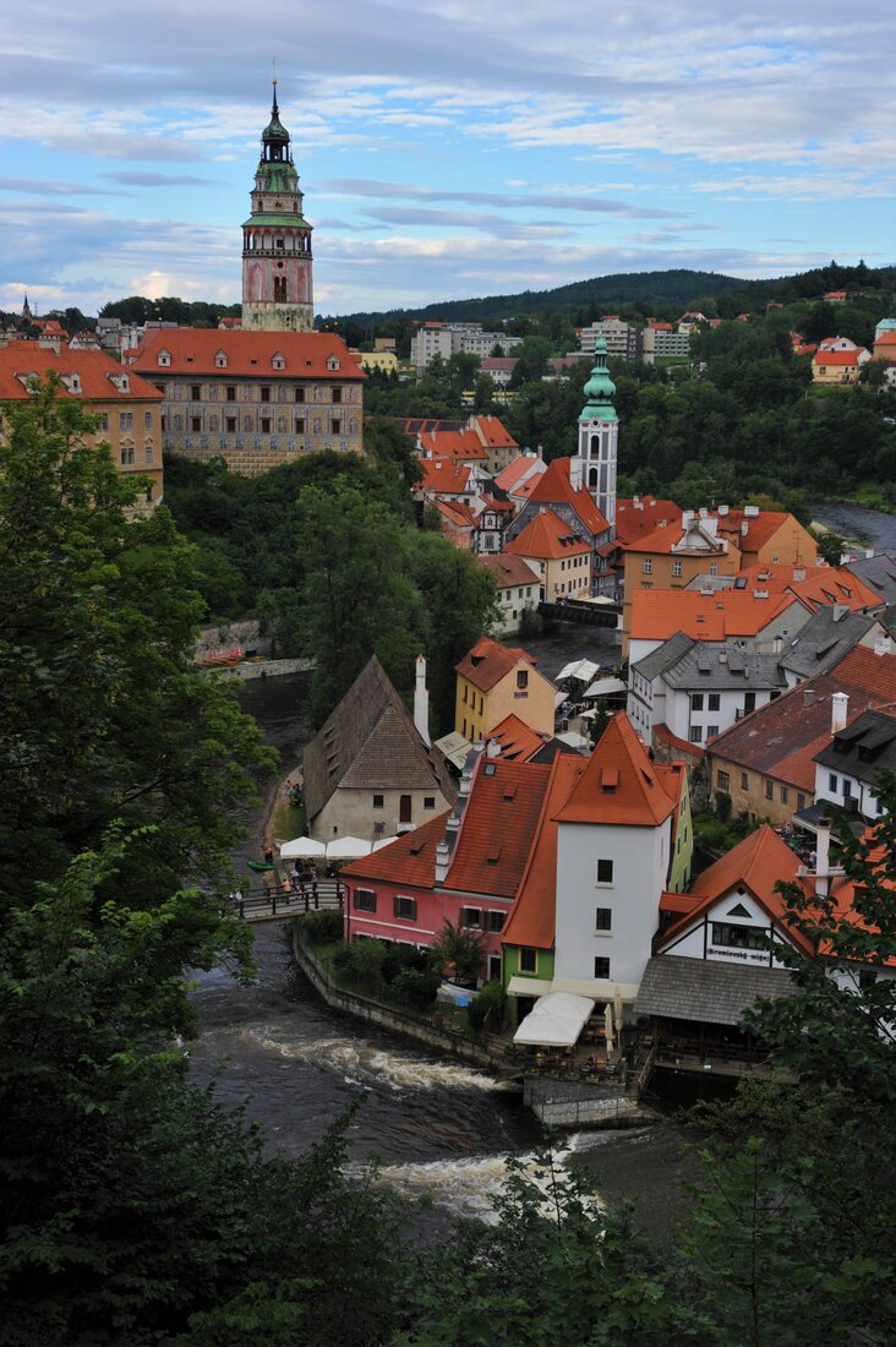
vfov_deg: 41.1
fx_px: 1794
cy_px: 674
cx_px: 448
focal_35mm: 48
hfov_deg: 28.0
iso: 200
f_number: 9
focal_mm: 48
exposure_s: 1/250
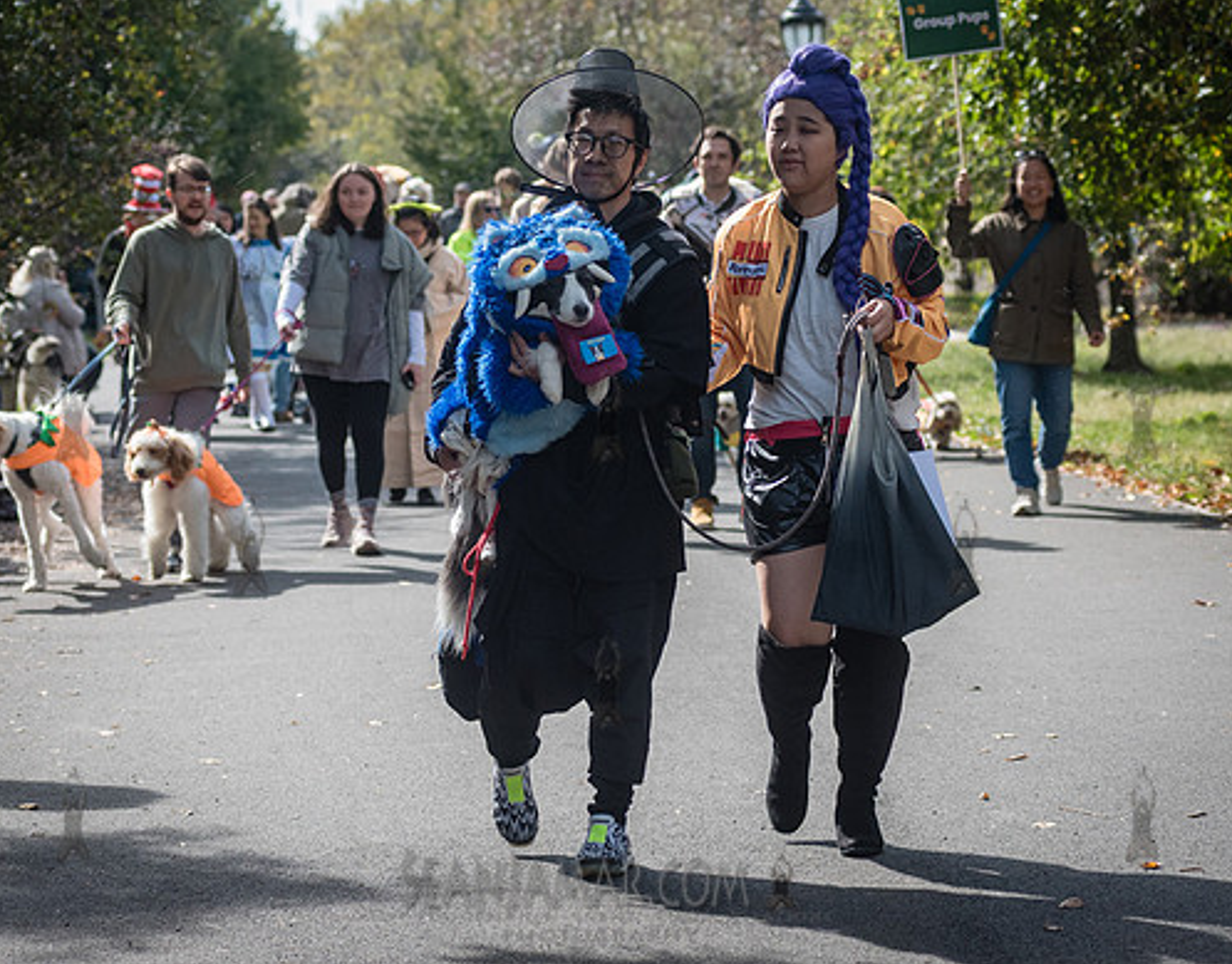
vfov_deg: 12.8
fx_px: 4303
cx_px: 622
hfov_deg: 16.3
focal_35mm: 119
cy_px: 454
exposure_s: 1/4000
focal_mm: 80
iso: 1000
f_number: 4
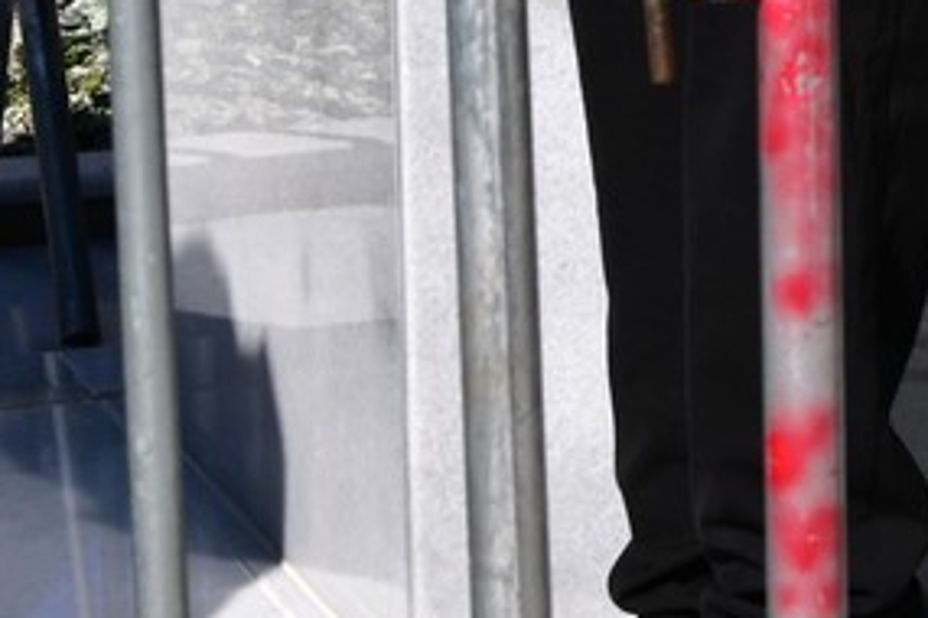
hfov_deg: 6.3
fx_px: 8222
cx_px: 1618
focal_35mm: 319
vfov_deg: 4.2
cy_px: -766
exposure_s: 1/2500
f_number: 13
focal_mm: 70
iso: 2000
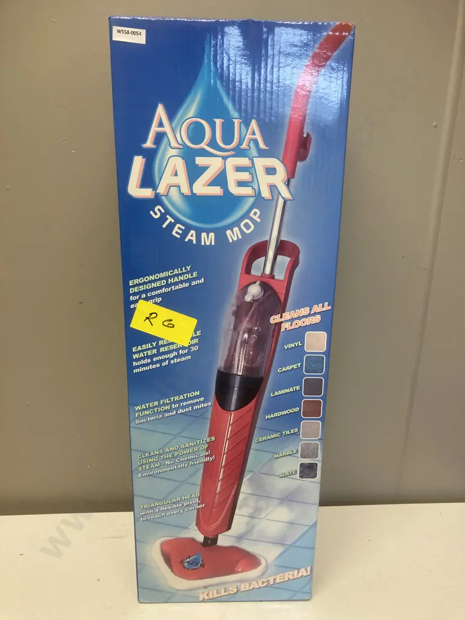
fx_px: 502
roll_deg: -2.6
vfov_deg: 63.4
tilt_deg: -17.2
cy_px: 310
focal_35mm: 28
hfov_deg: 49.7
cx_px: 232
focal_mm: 3.99
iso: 64
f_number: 1.8
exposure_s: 1/50
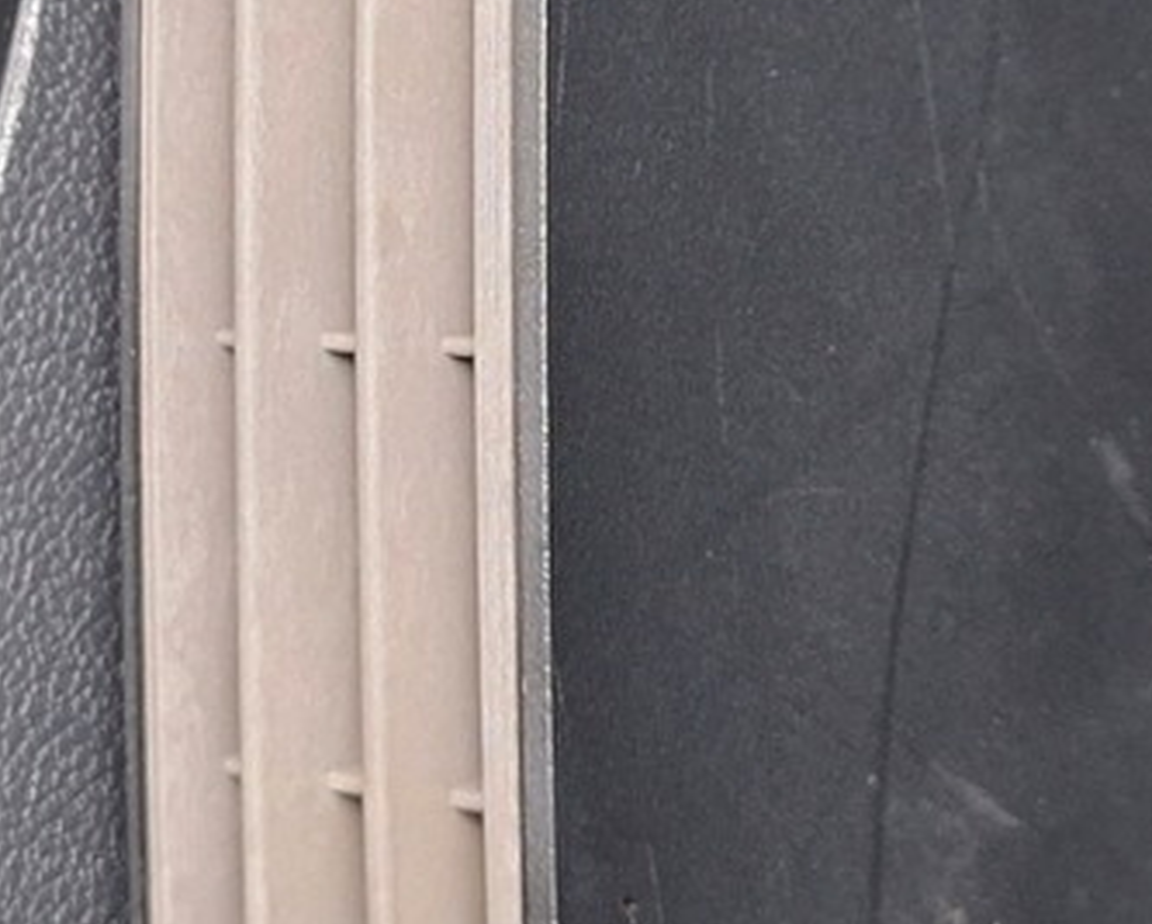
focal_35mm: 97
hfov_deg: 19.7
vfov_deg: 15.7
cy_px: 111
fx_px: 3310
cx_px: 595
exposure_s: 1/25
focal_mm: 5.54
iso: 320
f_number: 1.8
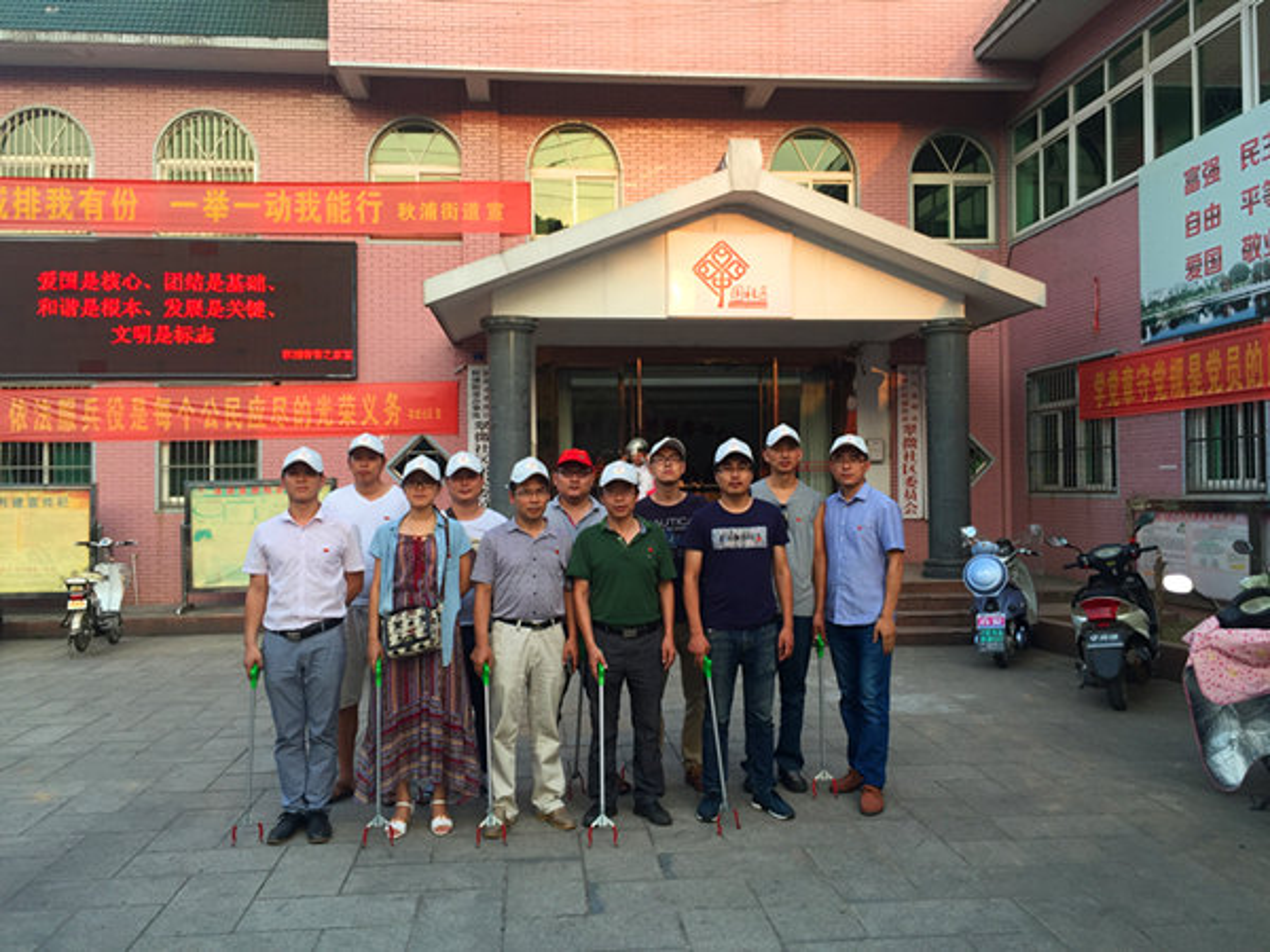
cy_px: 476
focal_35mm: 29
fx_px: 1064
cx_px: 635
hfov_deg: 61.7
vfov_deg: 48.2
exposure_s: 1/207
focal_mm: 4.15
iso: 32
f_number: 2.2
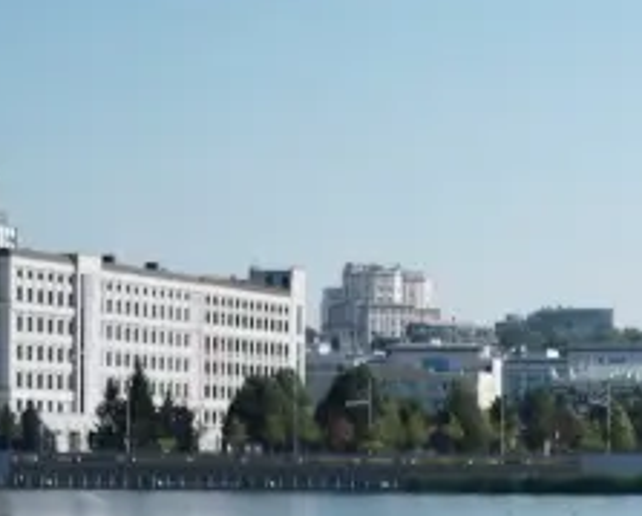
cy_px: 677
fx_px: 3253
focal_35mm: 171
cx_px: 806
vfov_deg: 8.9
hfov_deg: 11.0
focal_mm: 35
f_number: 2
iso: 200
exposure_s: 1/20000
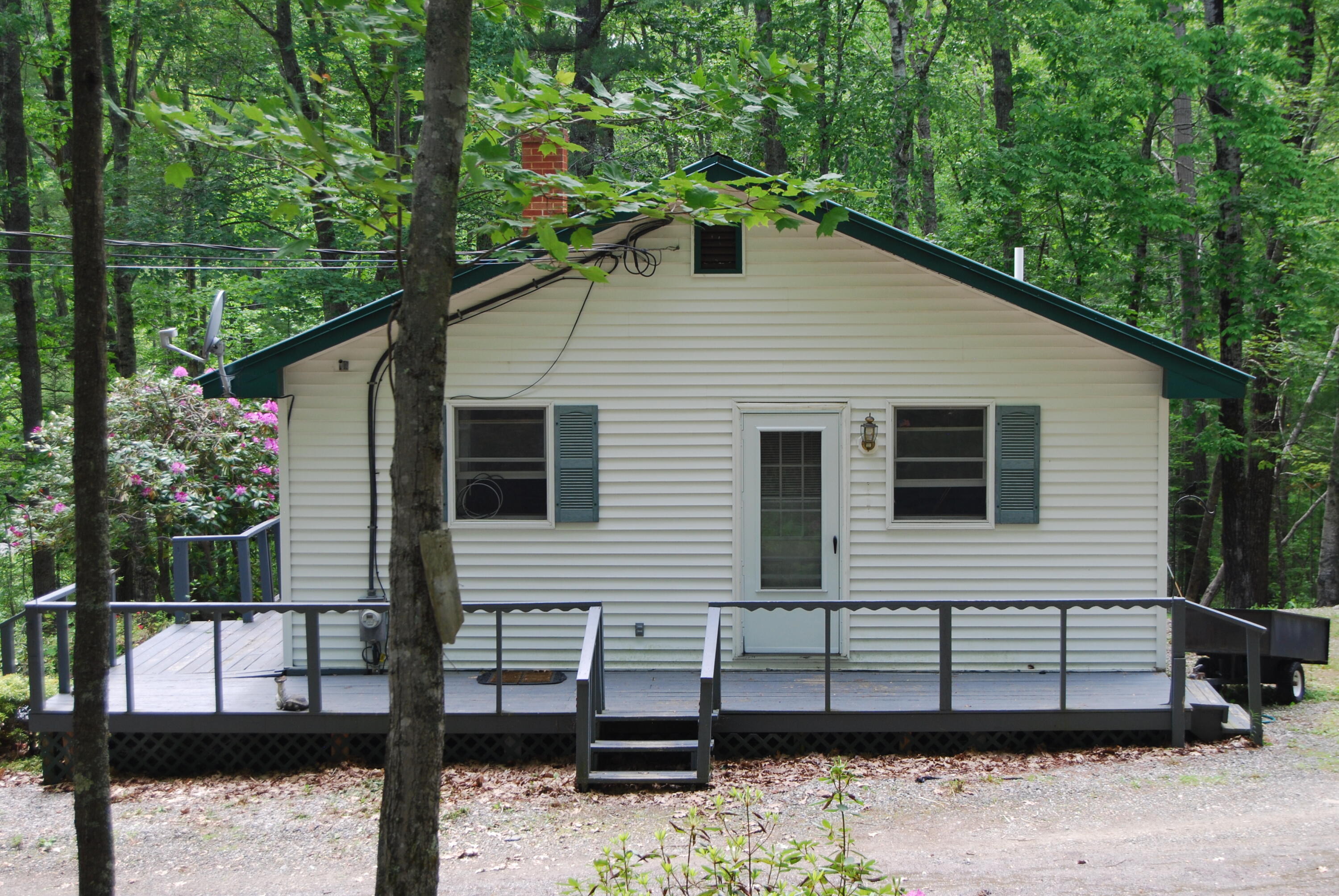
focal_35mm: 63
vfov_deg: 21.6
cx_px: 670
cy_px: 448
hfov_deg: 31.9
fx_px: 2346
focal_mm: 42
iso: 200
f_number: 5.3
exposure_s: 1/100
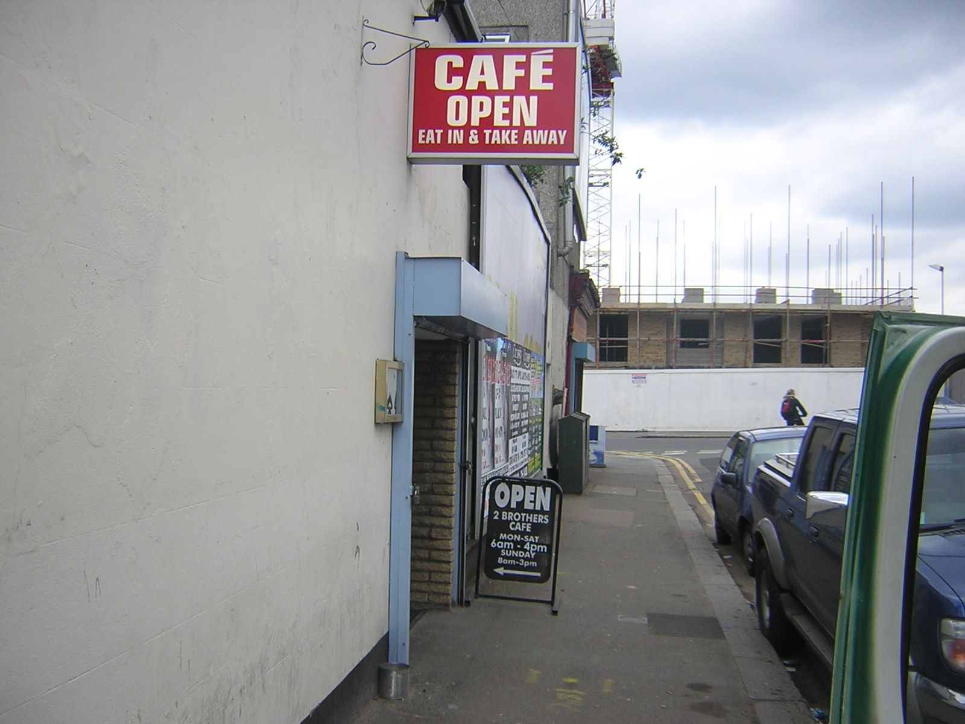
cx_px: 482
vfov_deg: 39.7
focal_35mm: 36
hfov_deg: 51.4
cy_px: 362
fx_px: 1004
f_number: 2.6
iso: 100
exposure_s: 1/259
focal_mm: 4.7
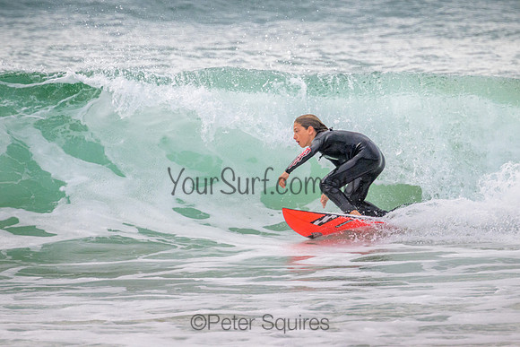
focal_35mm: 1003
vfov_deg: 1.4
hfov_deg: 2.1
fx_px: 14488
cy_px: 130
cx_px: 276
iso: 1600
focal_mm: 800
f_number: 11
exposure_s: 1/2000
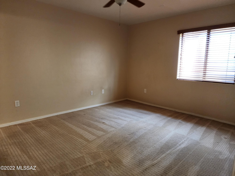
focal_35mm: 23
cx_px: 118
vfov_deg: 58.9
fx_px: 156
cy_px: 88
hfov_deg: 73.9
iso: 250
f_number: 1.8
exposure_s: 1/120
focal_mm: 6.4
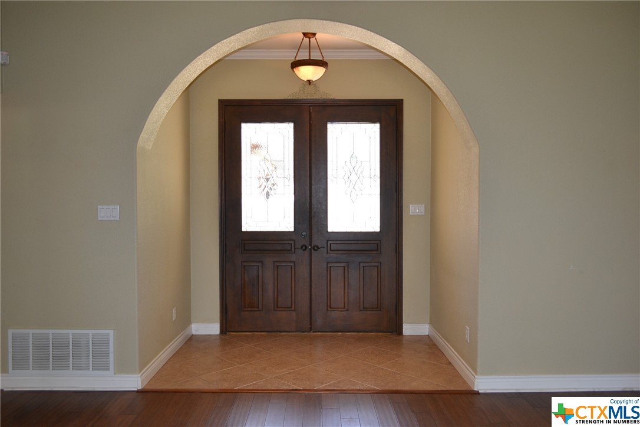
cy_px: 214
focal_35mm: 27
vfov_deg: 47.9
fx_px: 480
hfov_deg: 67.4
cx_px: 320
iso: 400
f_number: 4
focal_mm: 18
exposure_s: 1/80
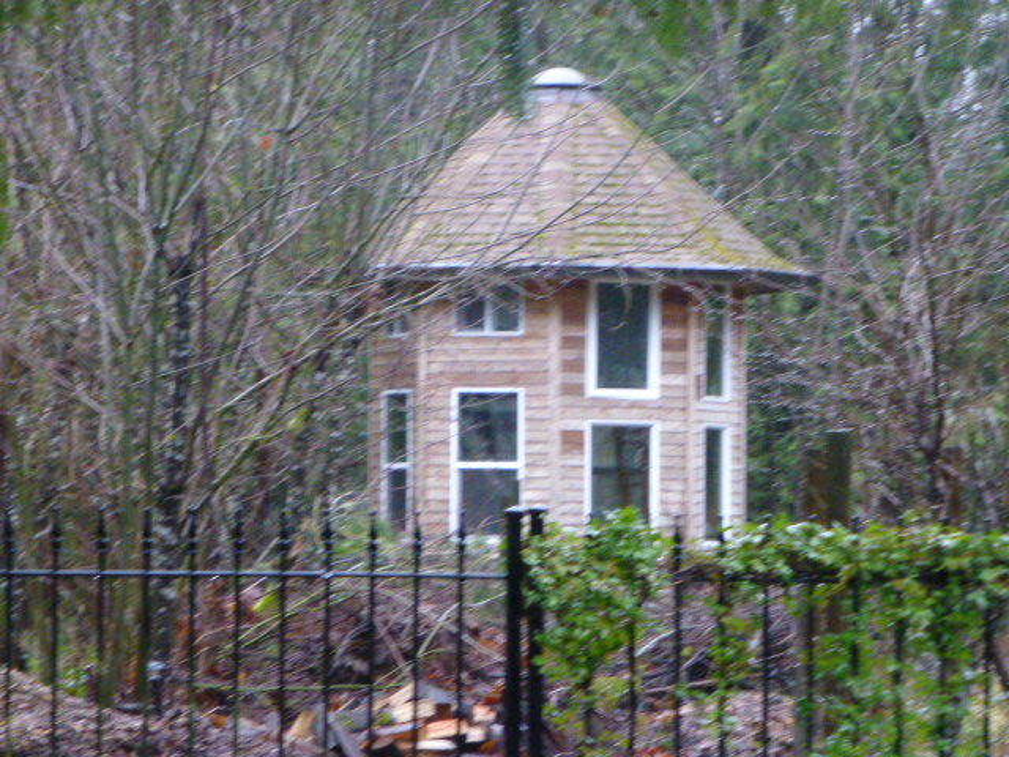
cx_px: 504
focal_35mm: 199
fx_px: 5801
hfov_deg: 9.9
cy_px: 378
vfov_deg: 7.5
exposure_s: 1/125
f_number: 5.5
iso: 1600
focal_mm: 35.6
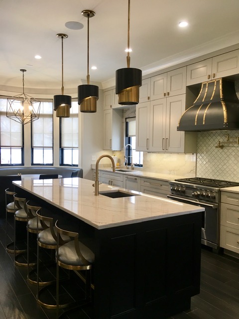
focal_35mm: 29
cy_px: 160
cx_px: 120
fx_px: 267
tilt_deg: -3.9
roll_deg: -1.2
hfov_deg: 48.2
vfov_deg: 61.7
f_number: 2.2
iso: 40
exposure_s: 1/30
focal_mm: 4.15
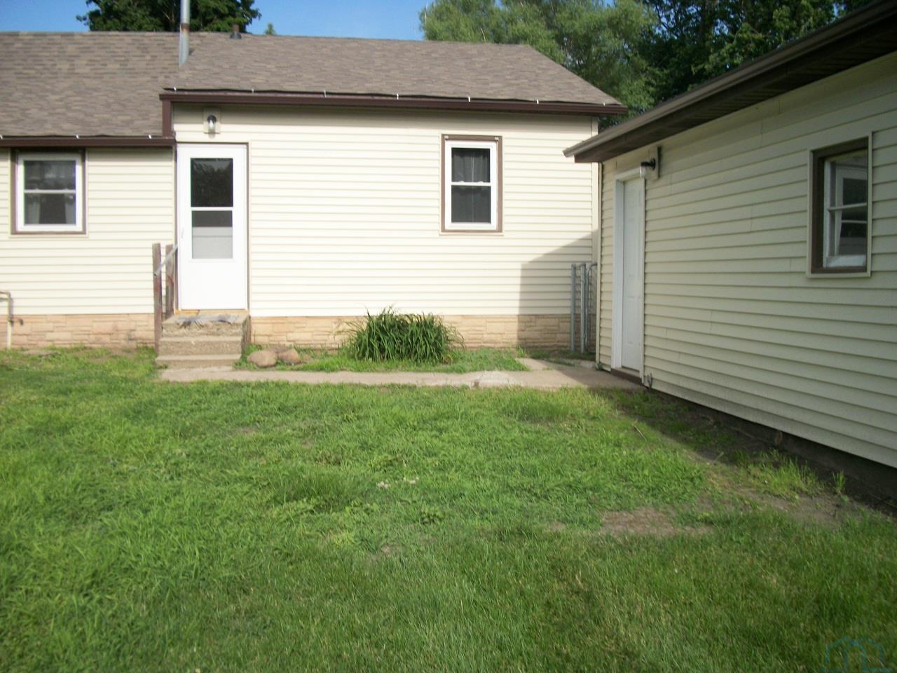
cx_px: 448
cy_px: 336
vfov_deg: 44.2
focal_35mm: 32
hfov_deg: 56.8
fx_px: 829
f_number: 8.8
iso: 80
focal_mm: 5.7
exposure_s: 1/200
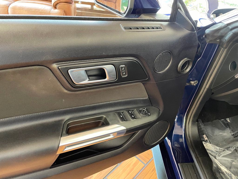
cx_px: 119
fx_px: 179
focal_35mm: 26
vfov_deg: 53.1
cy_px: 90
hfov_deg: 67.3
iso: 250
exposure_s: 1/60
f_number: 1.6
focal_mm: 4.2
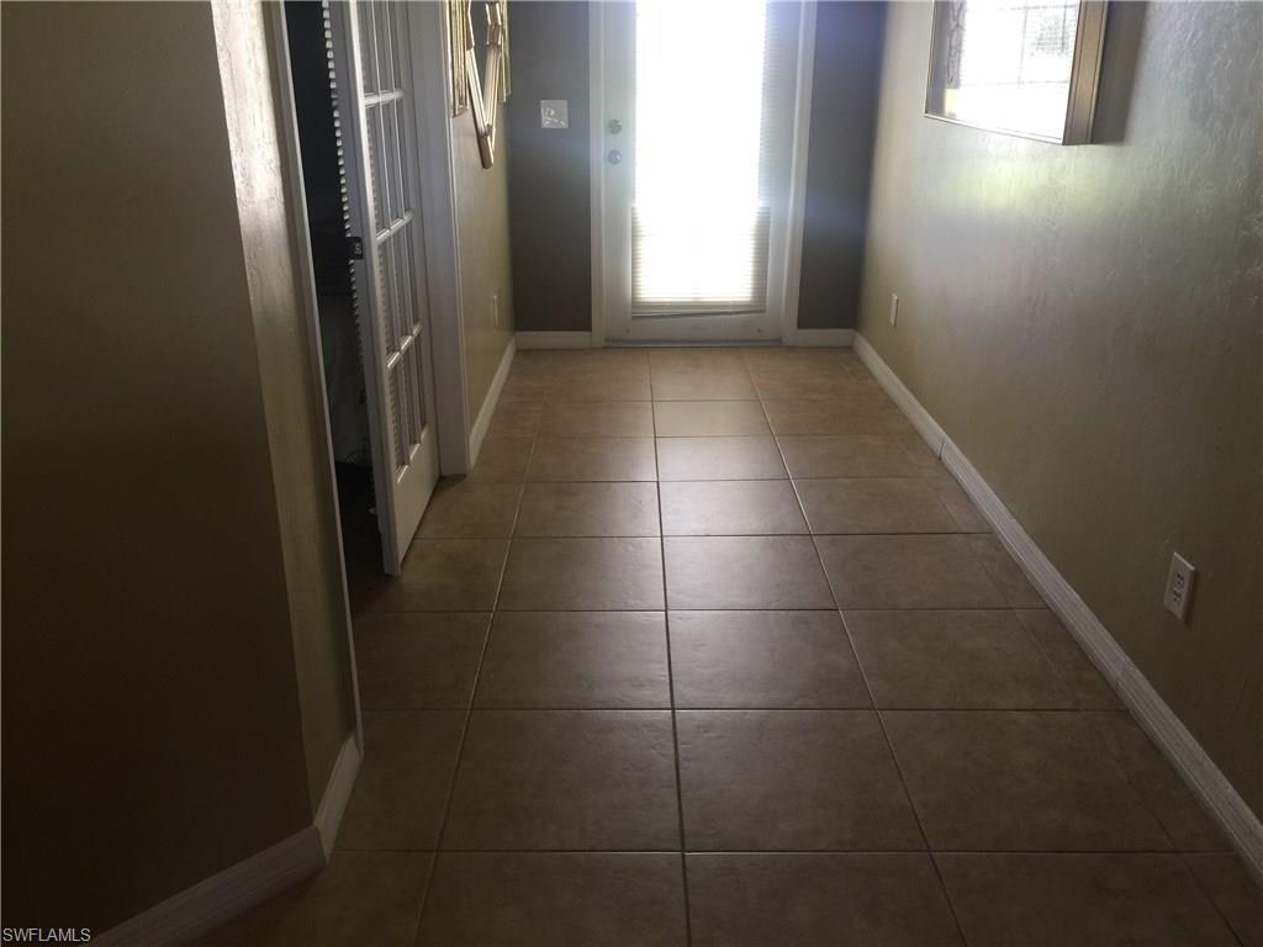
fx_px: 1058
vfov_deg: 48.2
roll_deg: -0.4
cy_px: 474
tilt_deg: -21.1
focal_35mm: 29
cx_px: 632
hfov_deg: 61.7
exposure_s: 1/30
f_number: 2.2
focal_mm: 4.15
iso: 40
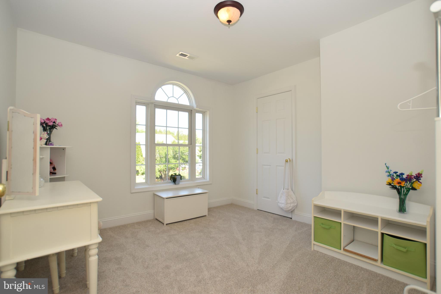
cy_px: 147
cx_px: 220
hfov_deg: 95.0
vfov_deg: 72.1
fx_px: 202
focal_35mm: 16
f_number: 5.6
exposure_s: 1/125
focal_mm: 11
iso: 280
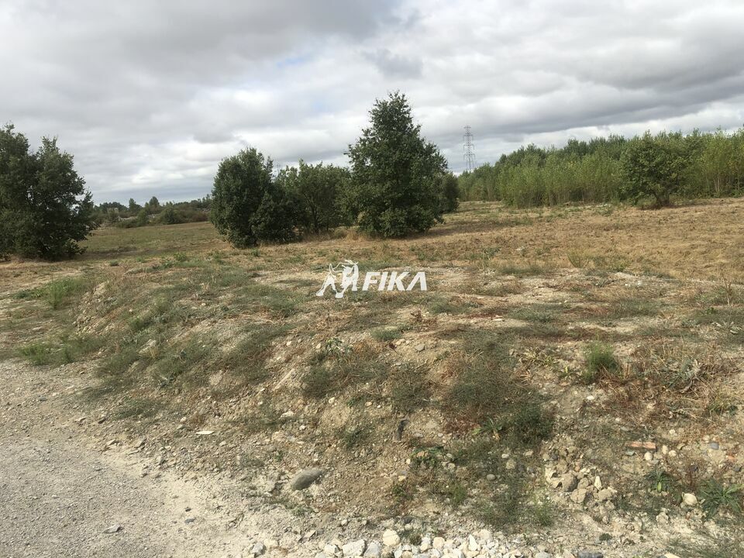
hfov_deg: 63.4
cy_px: 279
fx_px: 602
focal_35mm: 28
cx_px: 372
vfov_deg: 49.7
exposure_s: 1/2024
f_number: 1.8
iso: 20
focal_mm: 3.99
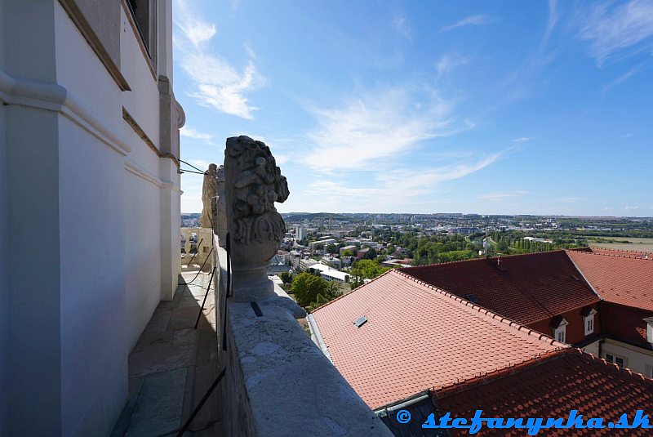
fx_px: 254
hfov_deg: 104.2
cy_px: 218
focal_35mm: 14
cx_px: 326
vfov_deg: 81.3
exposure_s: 1/250
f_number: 9
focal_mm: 14
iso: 100
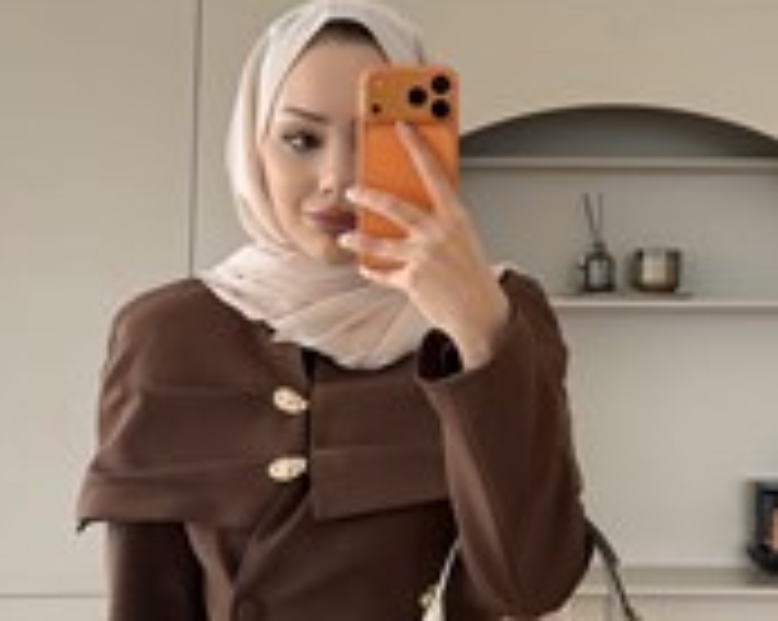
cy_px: 619
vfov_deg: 25.7
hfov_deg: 33.6
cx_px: 364
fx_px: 1288
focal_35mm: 56
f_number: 1.78
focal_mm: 6.76
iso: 125
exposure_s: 1/121
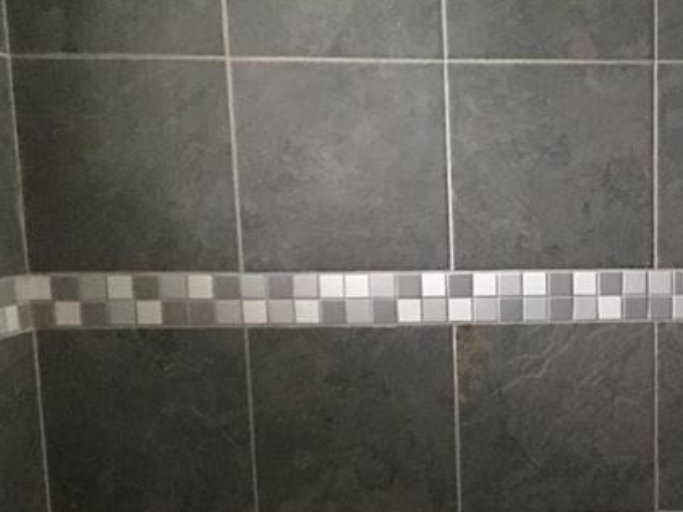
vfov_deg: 26.1
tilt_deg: -9.2
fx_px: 1085
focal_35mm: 55
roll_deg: -0.7
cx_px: 620
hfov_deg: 33.1
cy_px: 397
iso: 200
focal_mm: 4.15
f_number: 2.2
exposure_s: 1/4
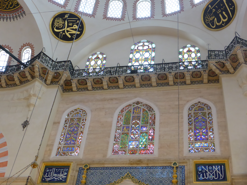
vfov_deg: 28.6
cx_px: 124
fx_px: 364
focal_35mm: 51
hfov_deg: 37.5
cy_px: 92
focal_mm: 9
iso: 400
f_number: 4.4
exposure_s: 1/10
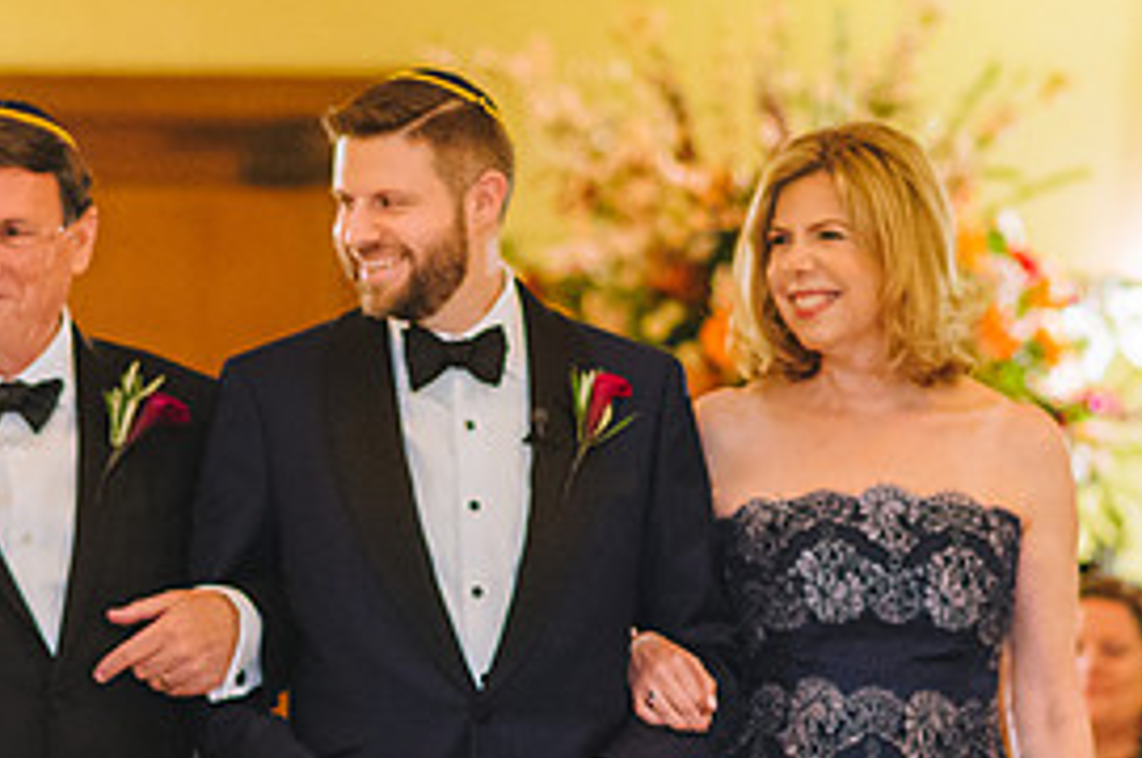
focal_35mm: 232
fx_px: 7351
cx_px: 521
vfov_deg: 5.9
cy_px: 731
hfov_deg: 8.9
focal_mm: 85
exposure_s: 1/125
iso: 3200
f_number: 2.2
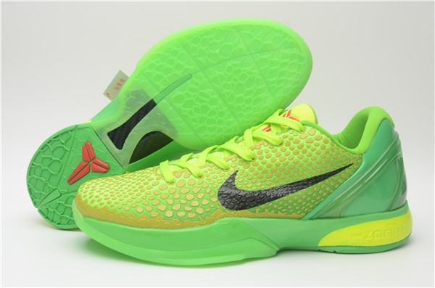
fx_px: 615
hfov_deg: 39.0
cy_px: 144
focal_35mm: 51
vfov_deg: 26.3
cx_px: 218
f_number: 8
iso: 100
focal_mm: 34
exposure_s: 1/125
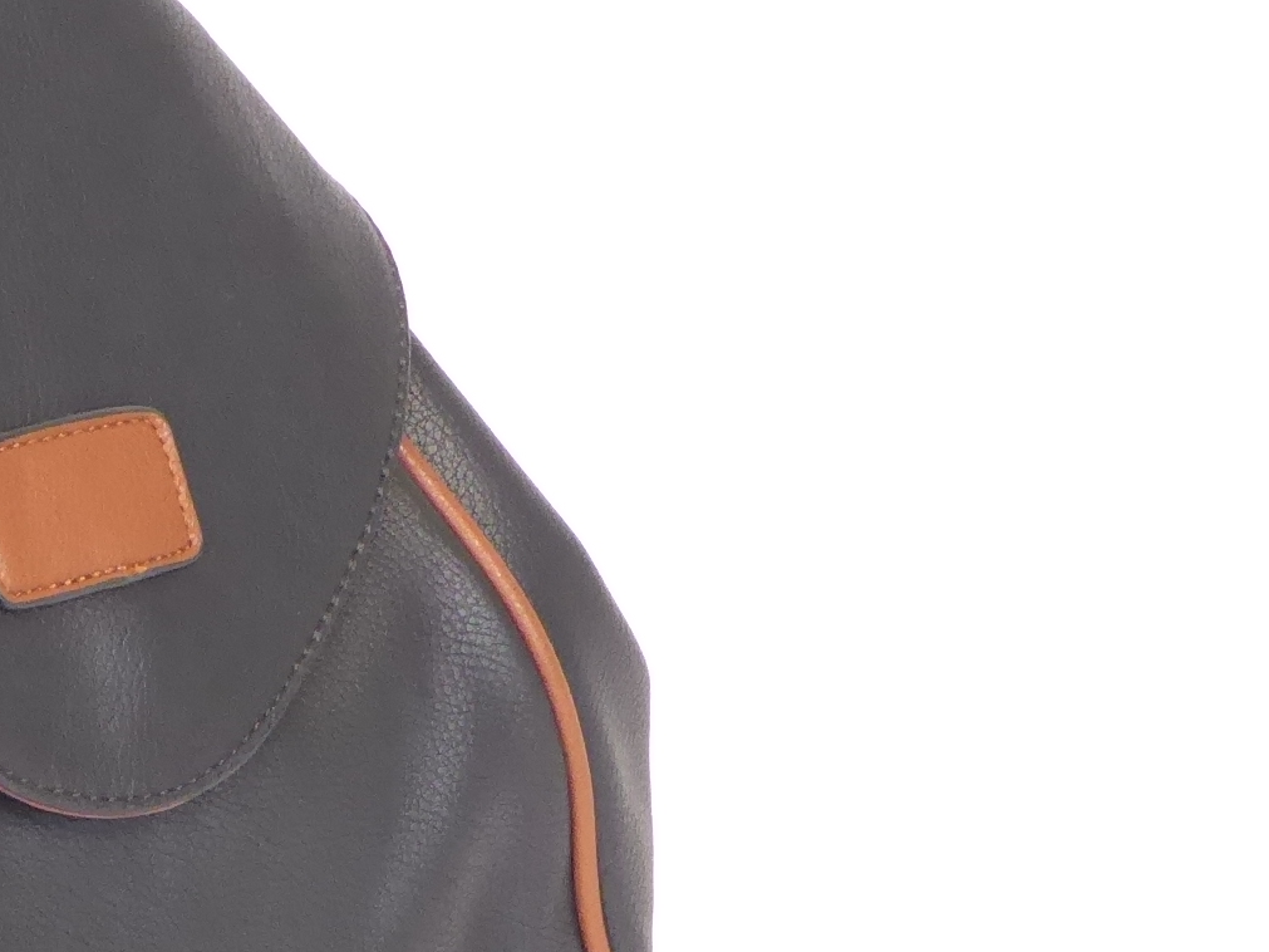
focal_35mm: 152
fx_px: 5572
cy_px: 633
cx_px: -157
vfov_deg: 9.8
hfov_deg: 12.7
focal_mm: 10.3
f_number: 4.2
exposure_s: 1/50
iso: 800
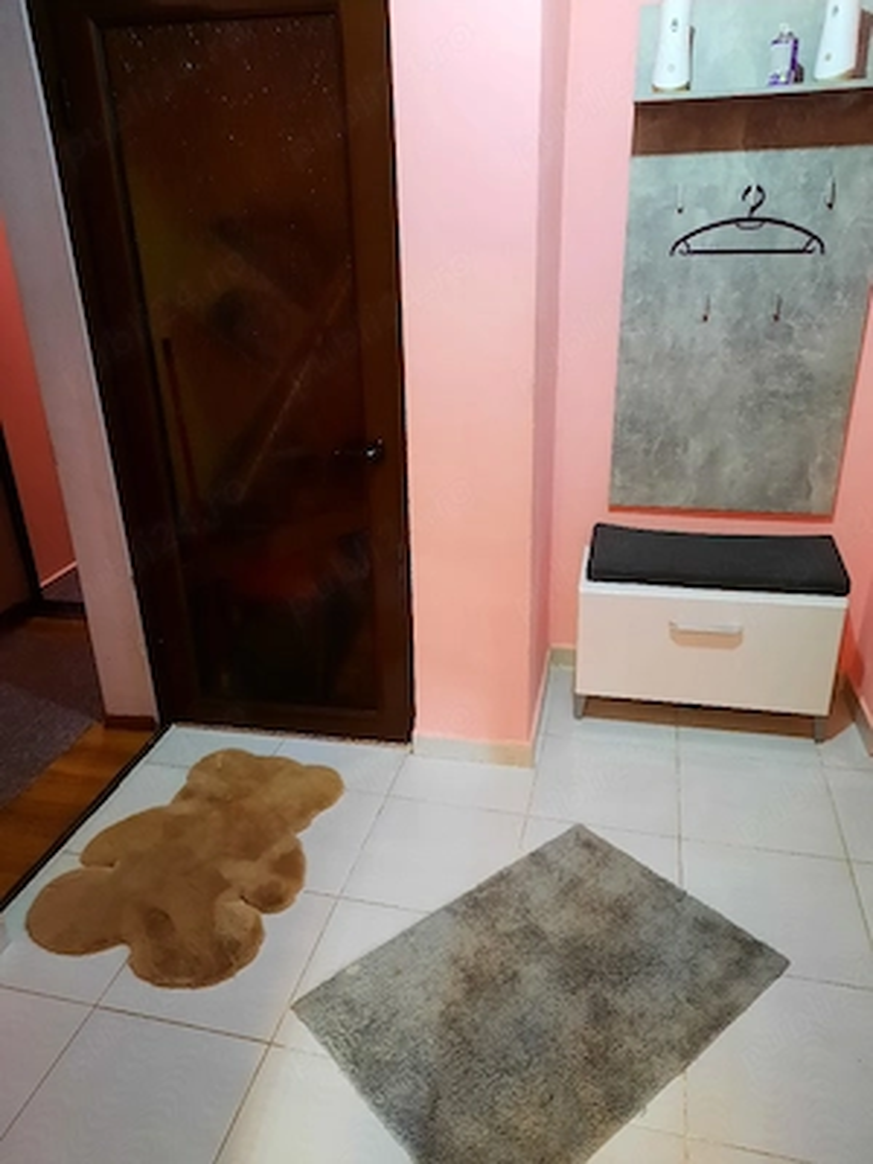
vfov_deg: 69.4
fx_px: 841
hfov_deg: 54.9
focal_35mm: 25
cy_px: 582
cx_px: 436
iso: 500
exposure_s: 1/25
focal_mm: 4.6
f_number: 2
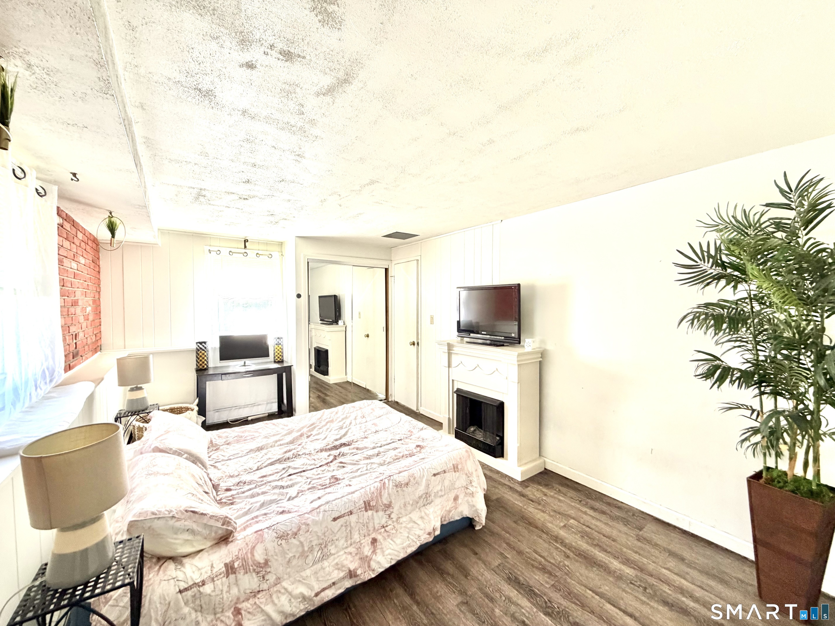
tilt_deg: -1.4
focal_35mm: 14
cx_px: 418
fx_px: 338
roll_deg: -0.5
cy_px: 313
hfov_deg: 102.1
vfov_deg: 85.7
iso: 320
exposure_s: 1/87
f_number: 2.2
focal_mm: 2.22
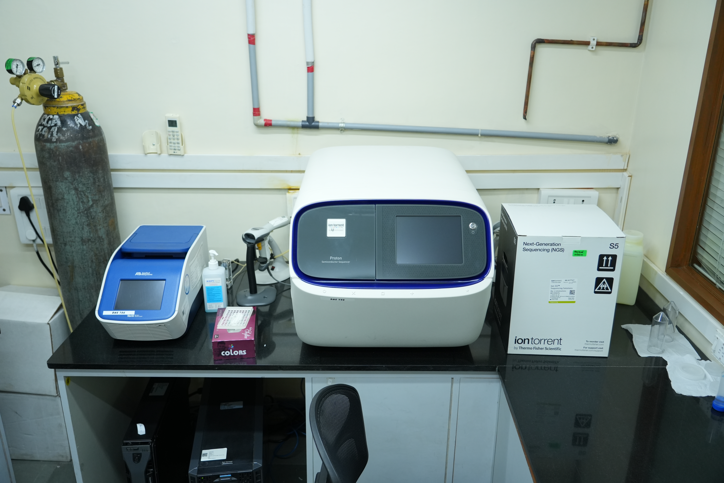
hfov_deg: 60.3
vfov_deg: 42.3
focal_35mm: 31
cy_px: 242
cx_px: 362
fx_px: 623
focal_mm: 31
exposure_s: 1/100
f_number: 4
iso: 1600
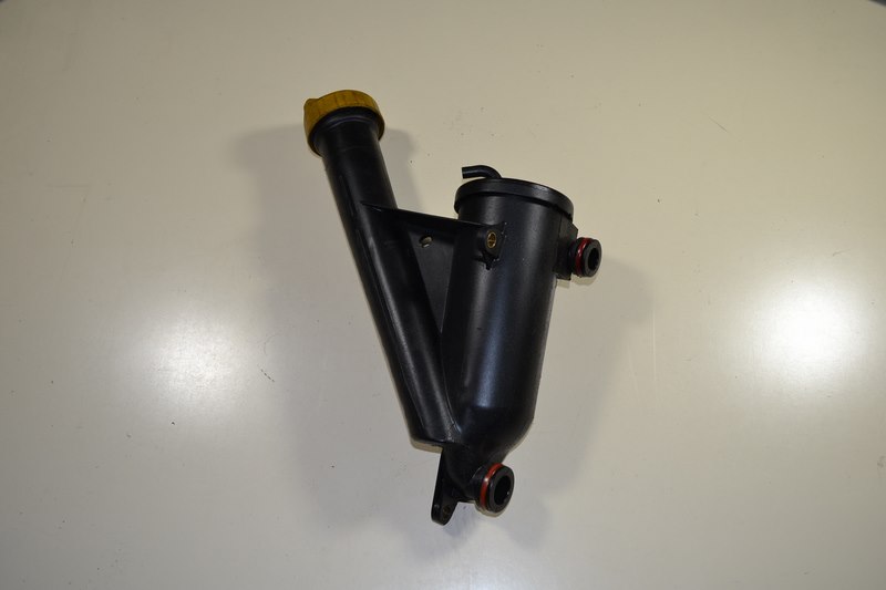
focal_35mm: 33
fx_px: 812
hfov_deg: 57.2
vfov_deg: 40.0
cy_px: 295
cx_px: 443
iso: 280
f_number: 4
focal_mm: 22
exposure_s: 1/125
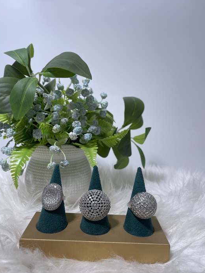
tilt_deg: -7.7
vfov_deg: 67.3
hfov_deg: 53.1
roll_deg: -1.3
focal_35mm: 26
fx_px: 205
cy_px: 139
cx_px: 101
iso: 32
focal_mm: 5.1
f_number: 1.6
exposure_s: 1/679
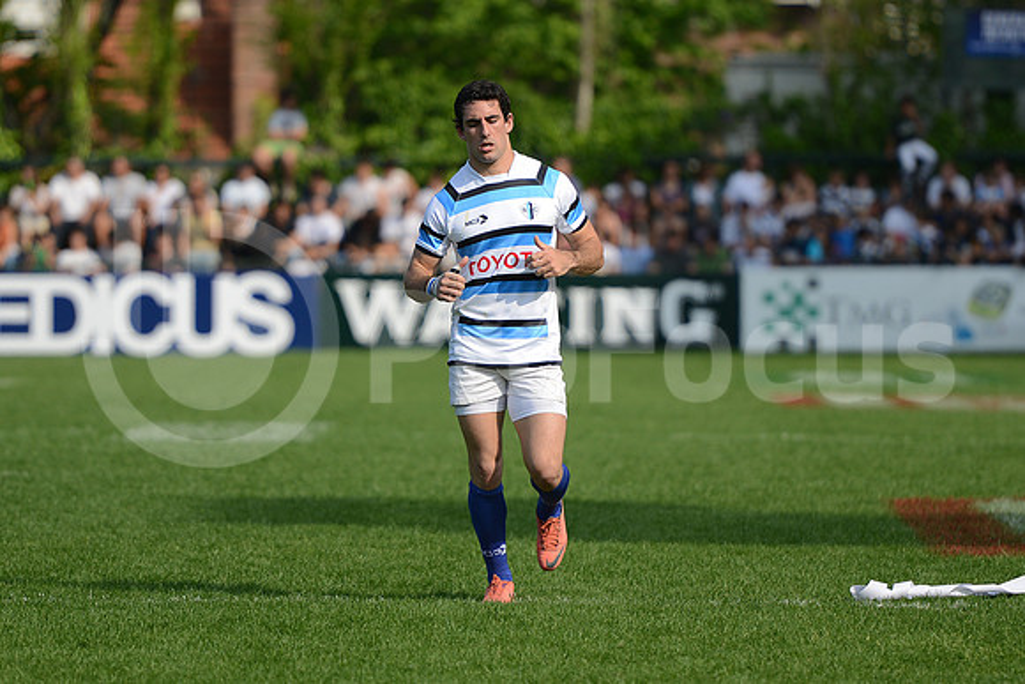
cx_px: 512
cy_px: 342
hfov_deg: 10.5
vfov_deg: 7.0
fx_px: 5553
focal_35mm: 195
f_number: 2.8
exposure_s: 1/2500
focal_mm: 195
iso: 250
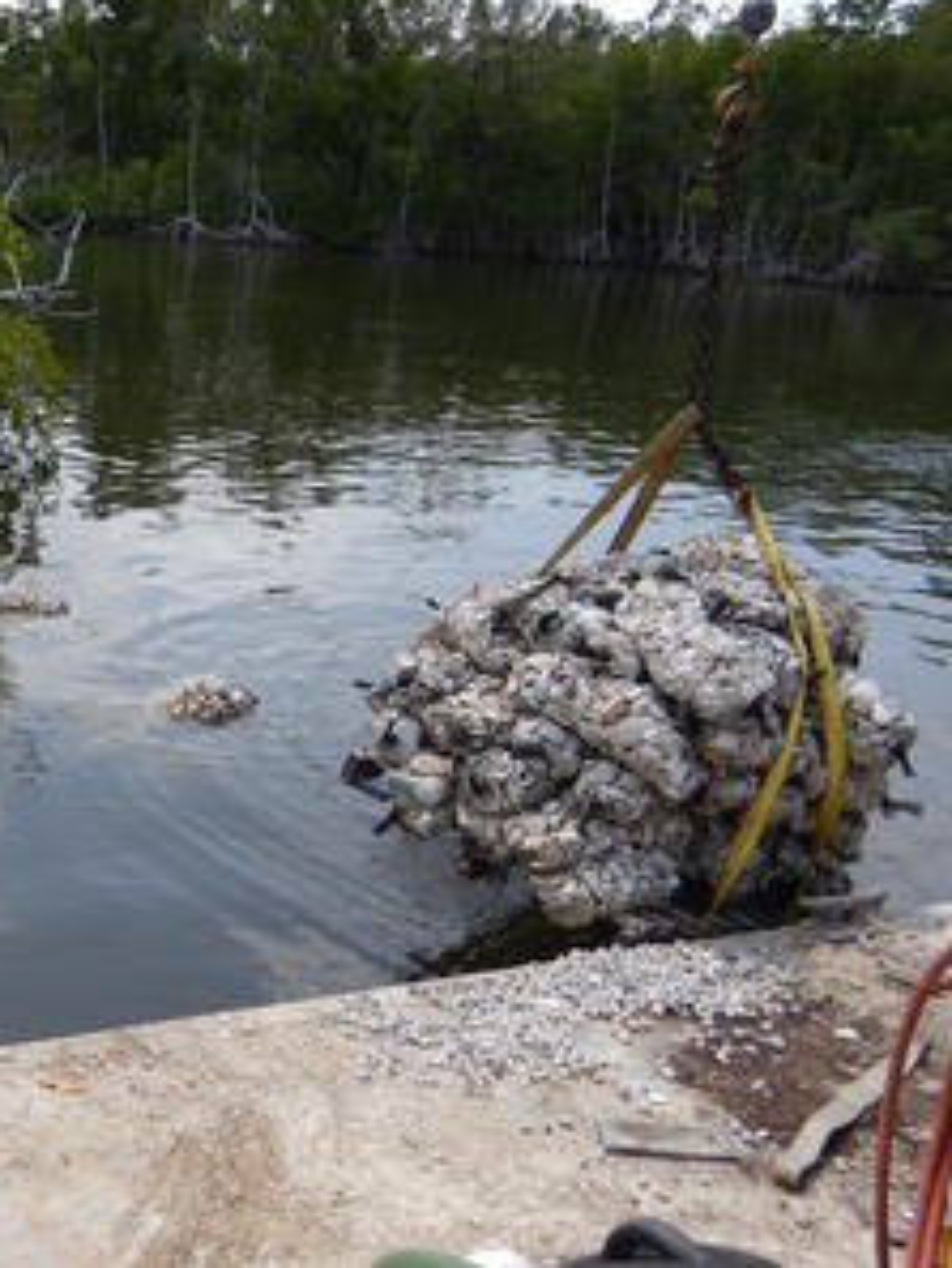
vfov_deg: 47.8
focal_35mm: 39
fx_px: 1429
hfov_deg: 35.1
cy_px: 632
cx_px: 132
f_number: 2.8
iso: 125
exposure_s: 1/1500
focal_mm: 5.1
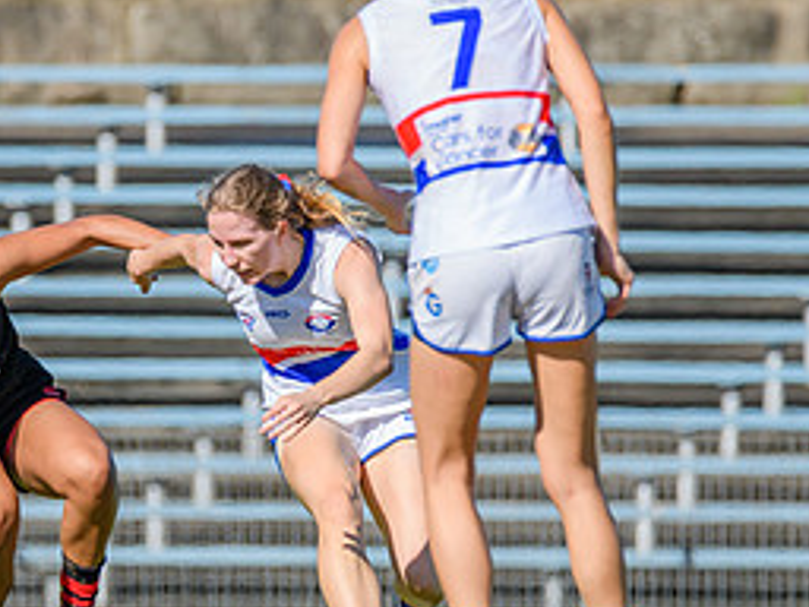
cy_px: 351
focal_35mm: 1640
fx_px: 38328
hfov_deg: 1.2
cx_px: 56
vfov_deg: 0.9
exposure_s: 1/1600
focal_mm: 600
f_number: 9
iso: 640
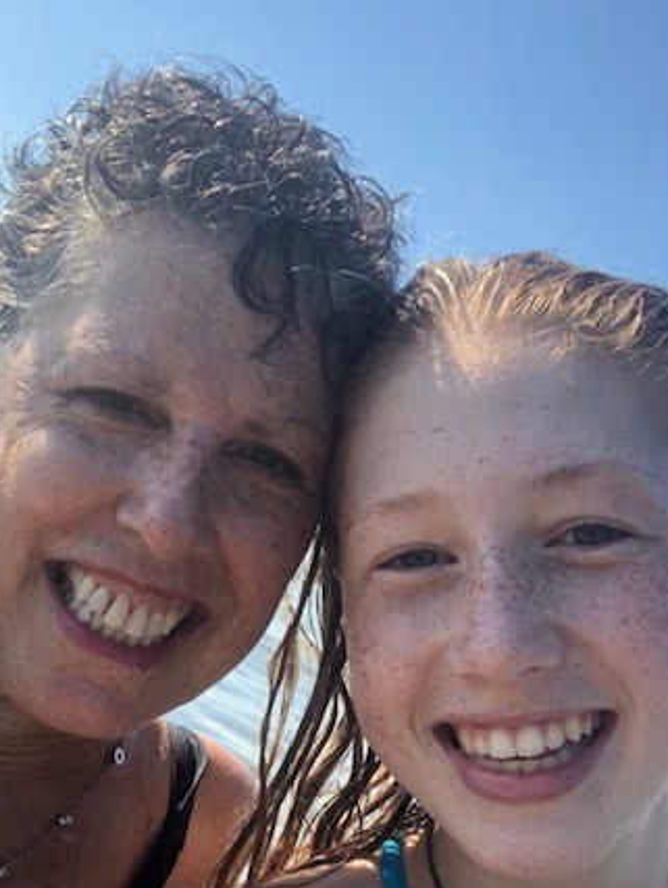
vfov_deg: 39.0
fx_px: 1233
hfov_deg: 30.3
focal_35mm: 48
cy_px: 613
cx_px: 334
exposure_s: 1/383
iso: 20
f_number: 2.2
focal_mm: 2.87
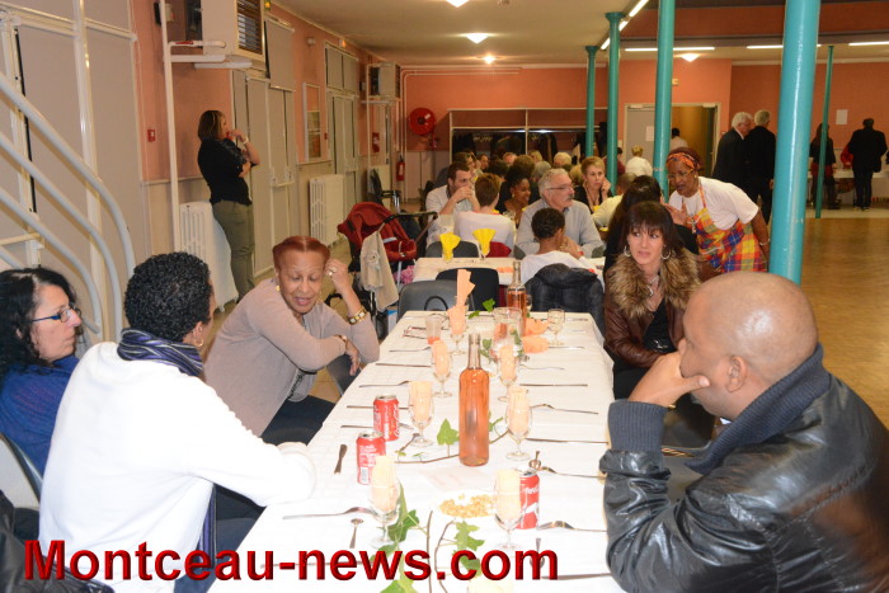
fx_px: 939
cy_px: 296
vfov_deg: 35.1
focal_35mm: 38
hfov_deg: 50.7
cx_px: 444
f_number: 8
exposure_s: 1/60
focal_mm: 38
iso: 6400
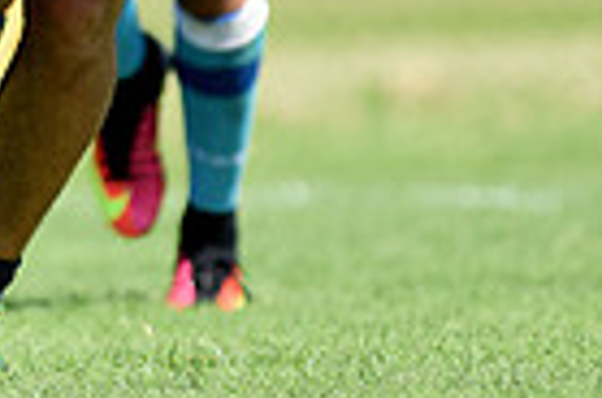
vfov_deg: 1.1
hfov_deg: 1.6
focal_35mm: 1255
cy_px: -400
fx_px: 20938
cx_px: -225
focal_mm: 300
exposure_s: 1/1600
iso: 200
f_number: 2.8
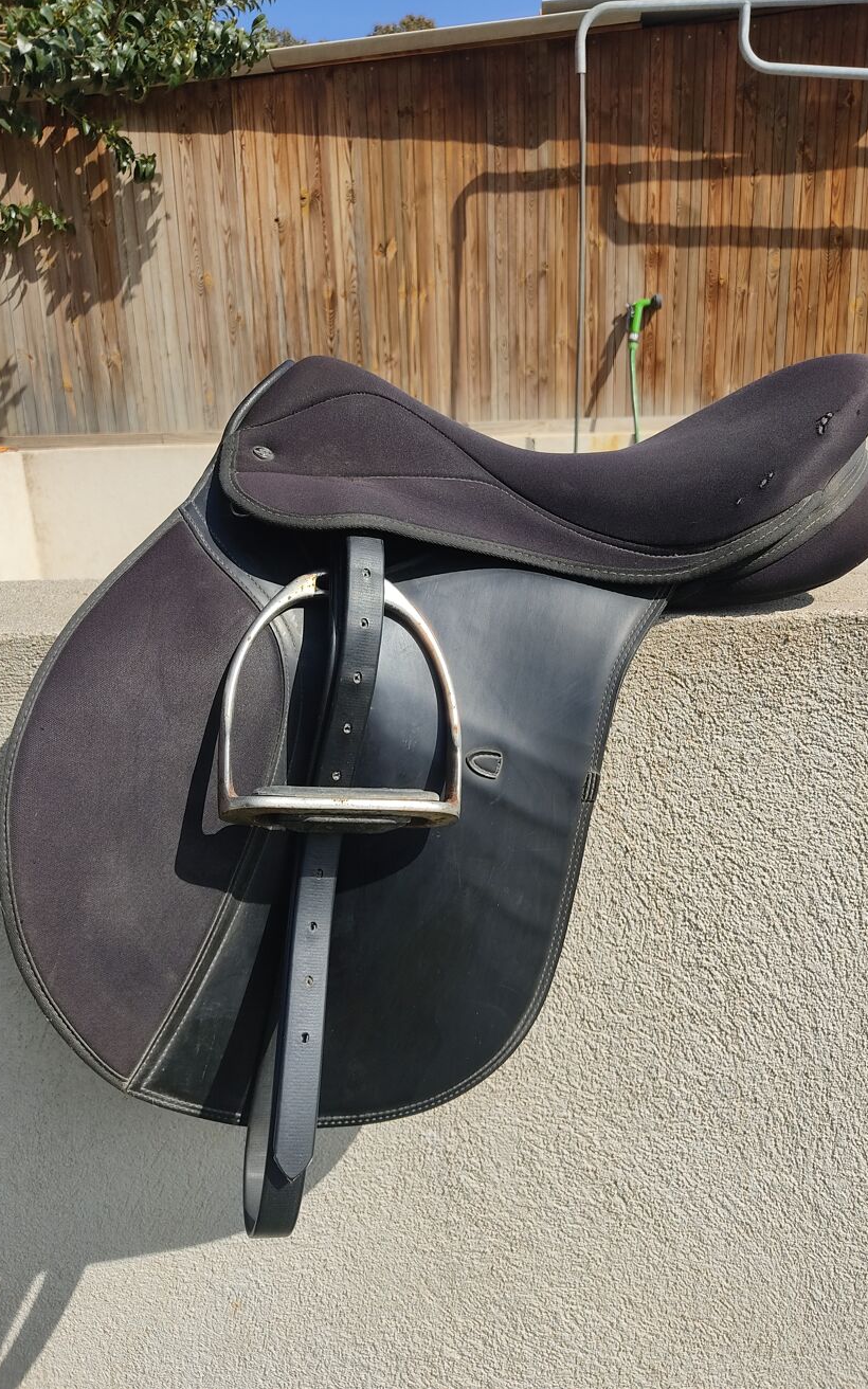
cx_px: 453
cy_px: 687
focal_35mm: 28
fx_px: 1060
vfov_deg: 66.5
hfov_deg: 44.5
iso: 100
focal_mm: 4.74
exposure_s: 1/1610
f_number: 1.79
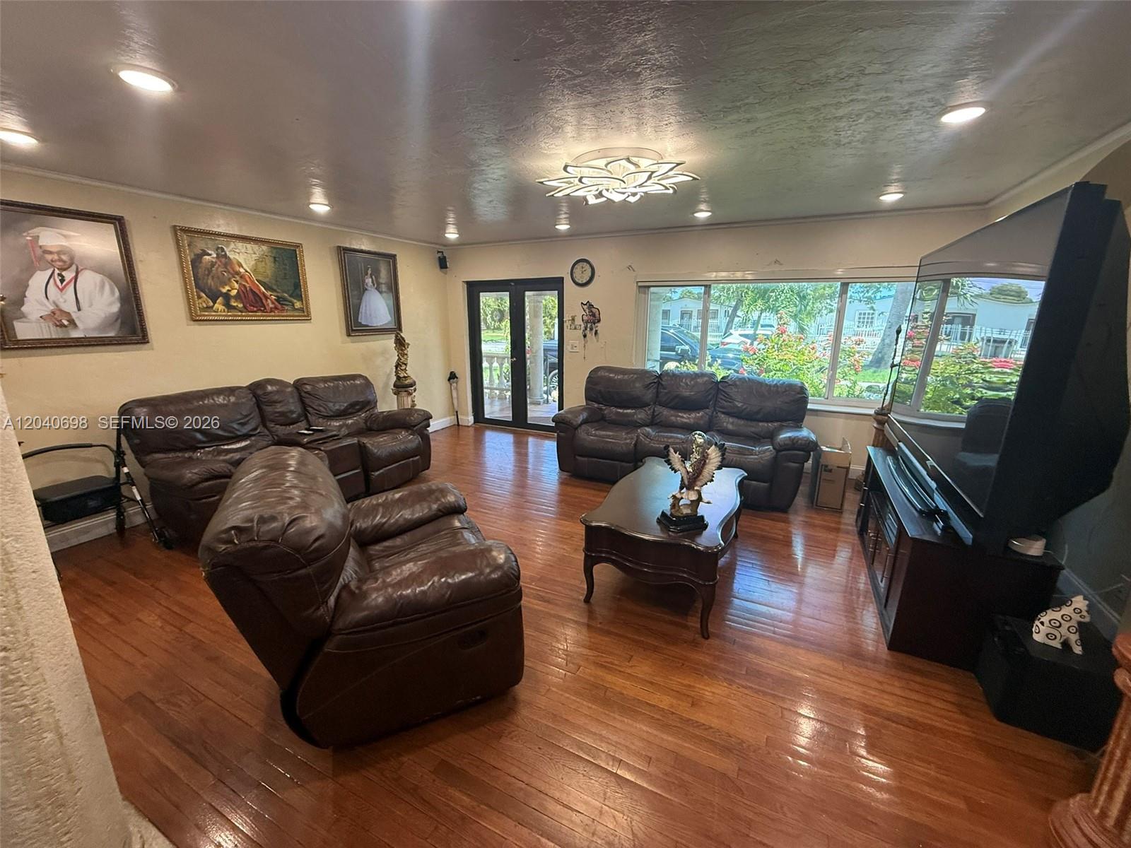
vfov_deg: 85.7
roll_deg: +0.8
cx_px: 566
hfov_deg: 102.1
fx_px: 457
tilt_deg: -13.9
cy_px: 424
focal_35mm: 14
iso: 250
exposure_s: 1/120
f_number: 2.2
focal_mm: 2.22
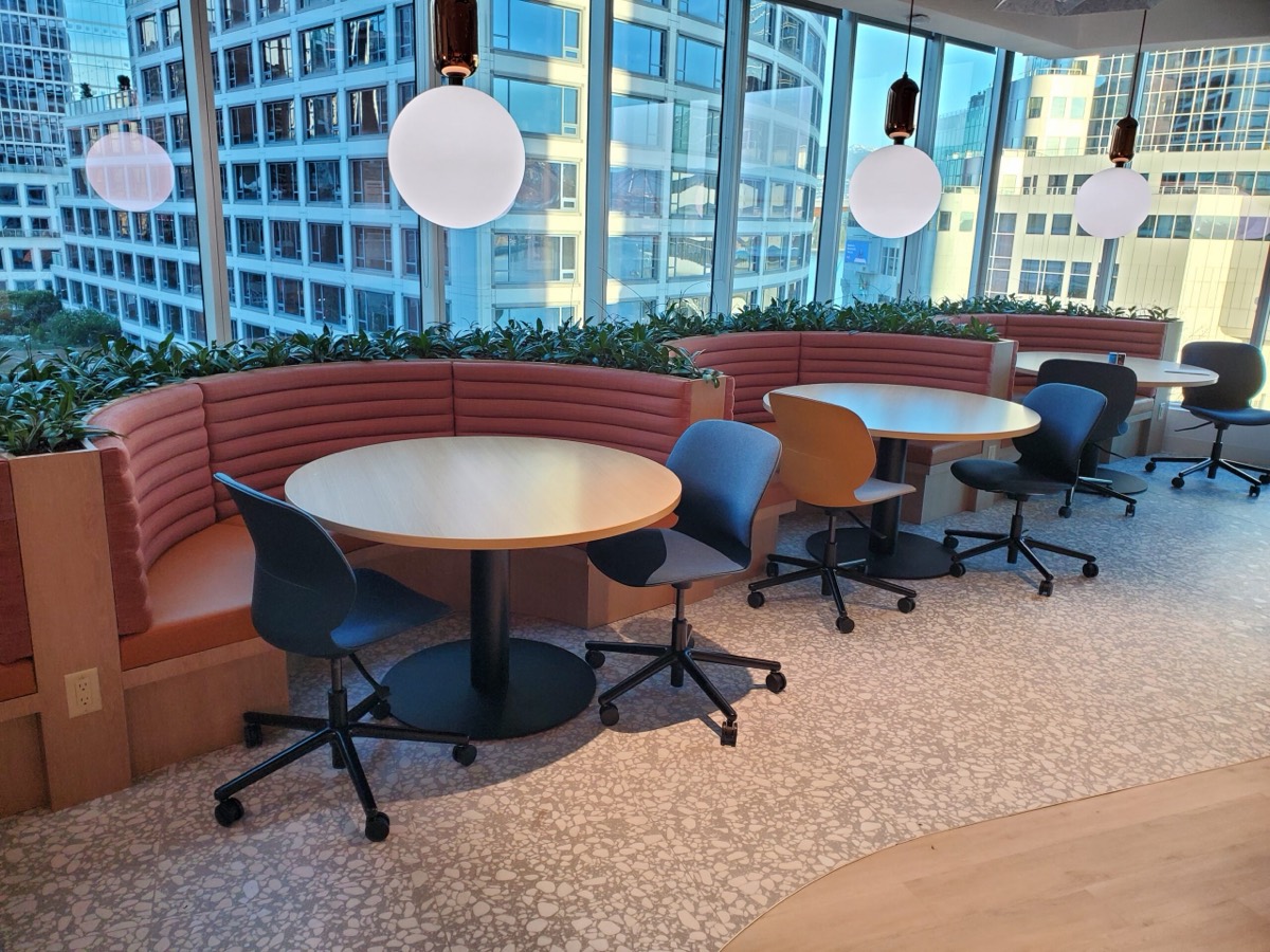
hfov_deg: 67.3
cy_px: 476
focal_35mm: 26
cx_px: 635
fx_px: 954
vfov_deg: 53.1
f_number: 2.4
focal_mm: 4.3
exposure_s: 1/120
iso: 160
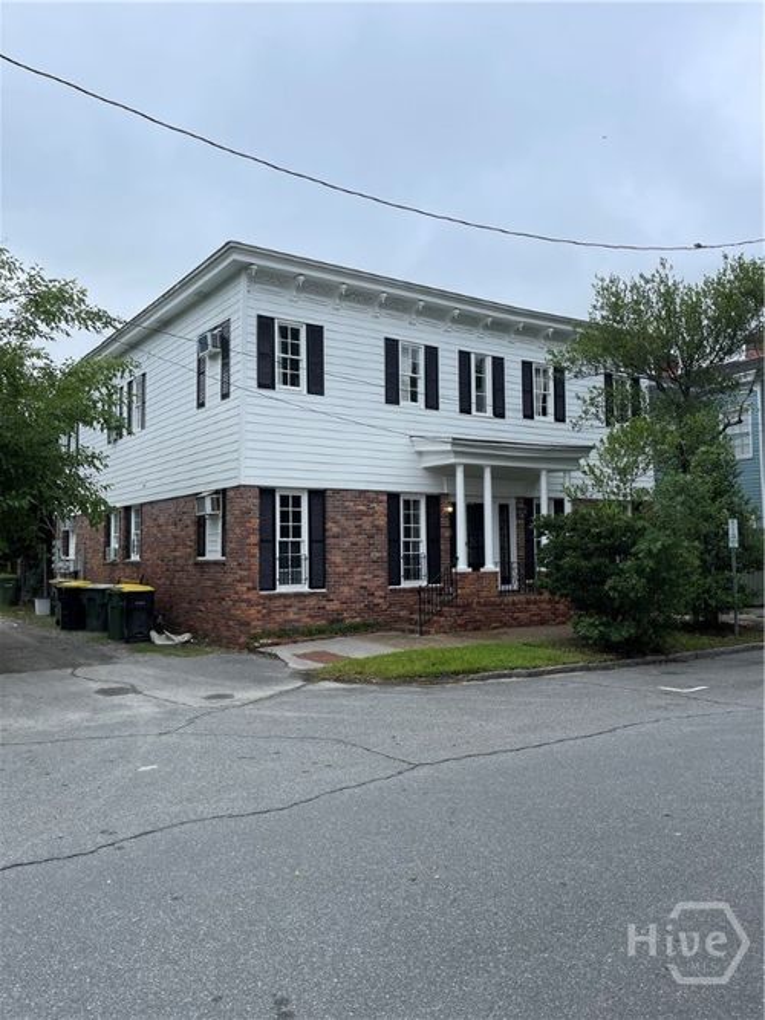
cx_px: 382
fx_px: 737
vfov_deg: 69.4
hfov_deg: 54.9
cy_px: 510
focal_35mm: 25
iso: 32
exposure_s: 1/775
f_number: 1.6
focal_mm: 5.1
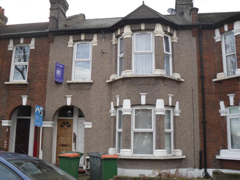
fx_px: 243
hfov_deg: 52.6
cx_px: 120
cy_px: 90
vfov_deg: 40.7
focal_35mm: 35
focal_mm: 6.3
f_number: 3
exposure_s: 1/90
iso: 100
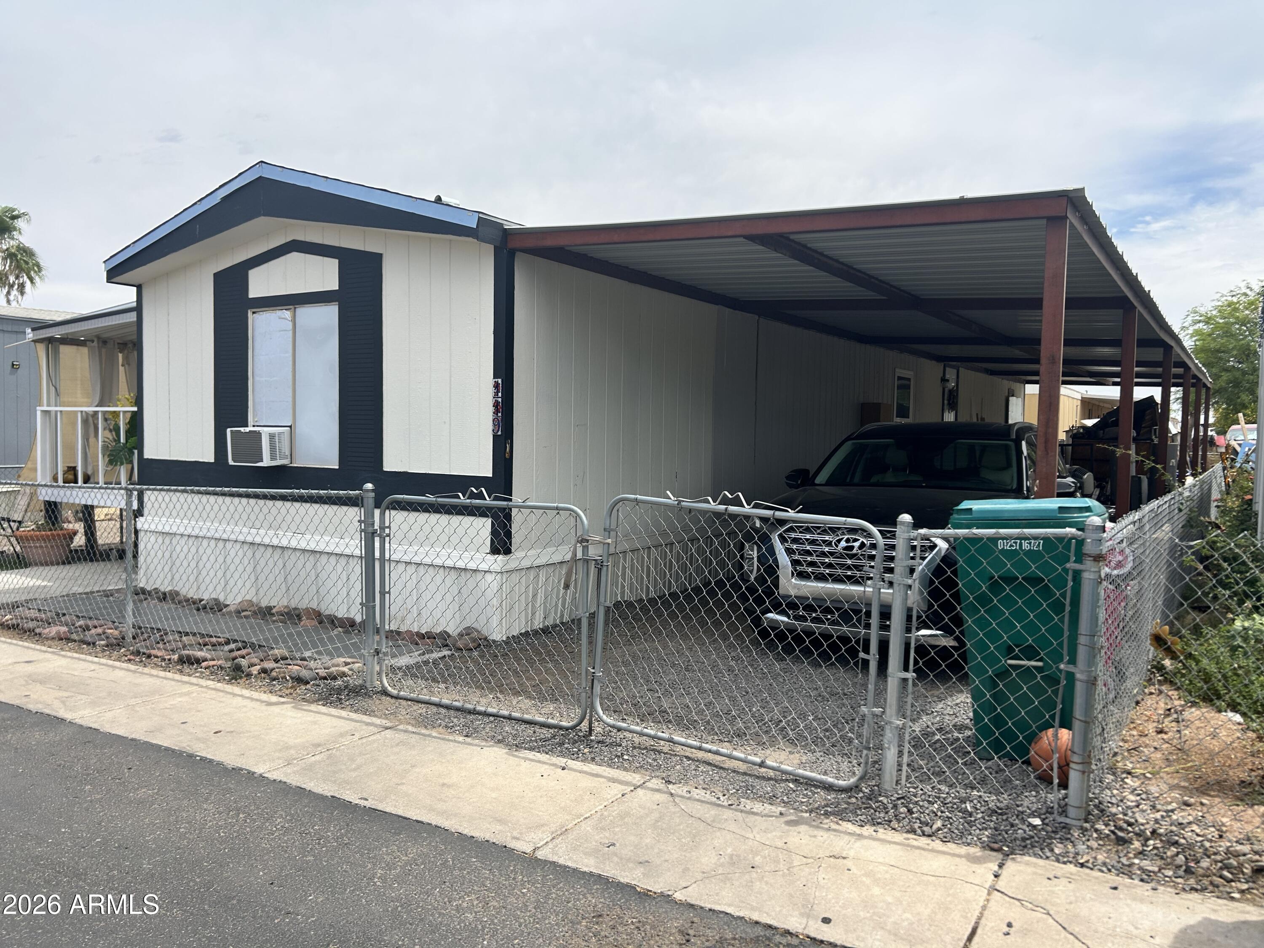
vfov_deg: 53.1
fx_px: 949
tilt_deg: -3.2
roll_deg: -0.7
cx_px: 632
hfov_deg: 67.3
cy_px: 474
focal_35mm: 26
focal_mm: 5.7
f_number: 1.5
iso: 50
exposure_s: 1/4831
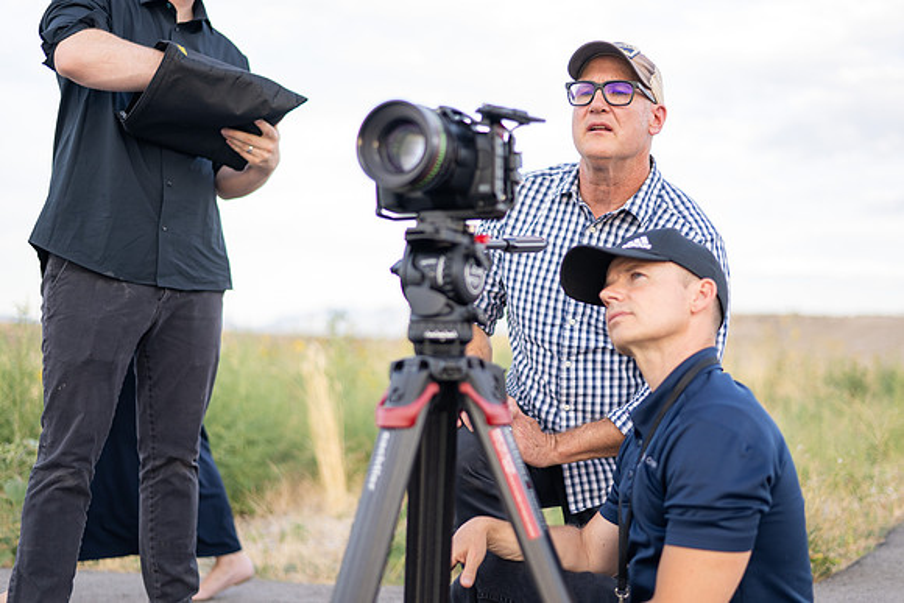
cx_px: 452
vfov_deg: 27.0
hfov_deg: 39.6
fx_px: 1256
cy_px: 302
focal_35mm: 50
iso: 200
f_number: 1.8
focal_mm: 50
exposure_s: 1/640
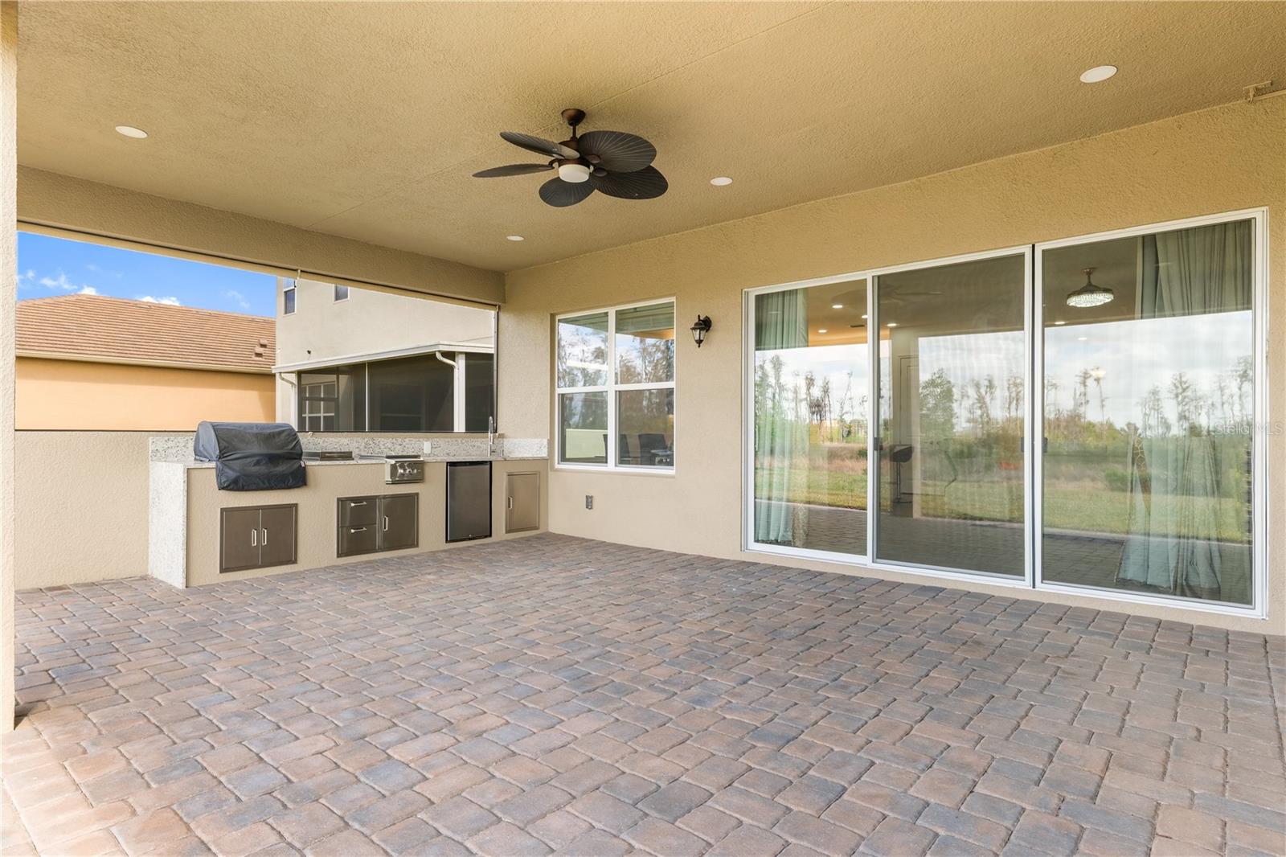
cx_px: 643
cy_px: 428
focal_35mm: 19
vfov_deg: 64.5
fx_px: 679
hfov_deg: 86.9
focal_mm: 19
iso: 100
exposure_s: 1/13
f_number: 8
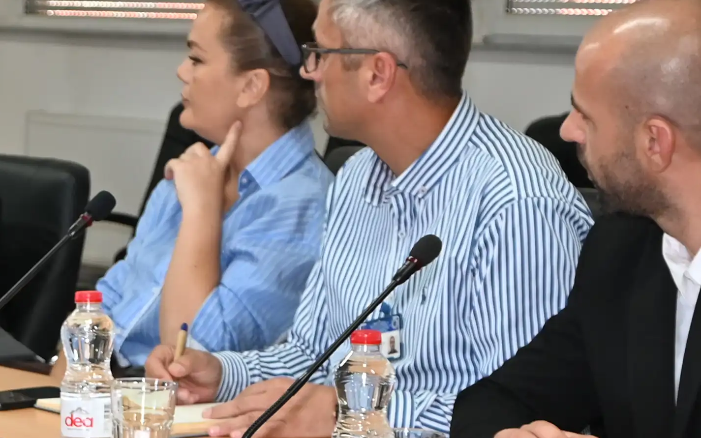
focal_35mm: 144
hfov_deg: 13.9
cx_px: -229
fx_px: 2754
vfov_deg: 9.0
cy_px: 571
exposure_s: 1/60
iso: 720
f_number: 5
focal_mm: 33.5
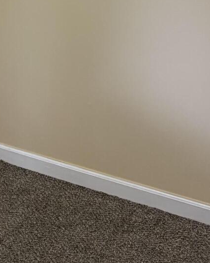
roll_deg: -0.2
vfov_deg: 19.6
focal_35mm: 95
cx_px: -71
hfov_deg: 15.3
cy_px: -1
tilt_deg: -13.0
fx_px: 738
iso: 250
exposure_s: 1/60
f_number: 1.6
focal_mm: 5.96
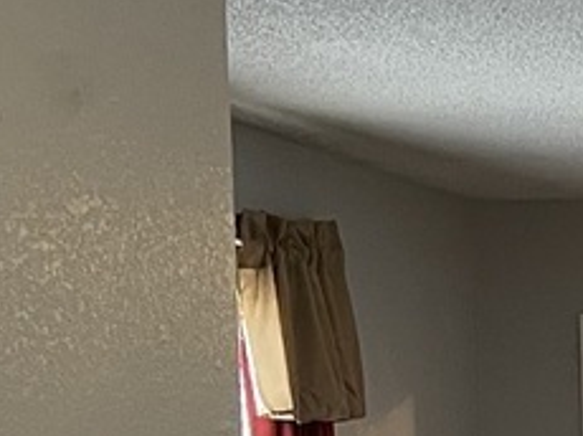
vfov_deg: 8.7
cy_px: 826
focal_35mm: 163
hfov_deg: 11.4
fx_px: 2742
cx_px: 991
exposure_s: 1/60
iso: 200
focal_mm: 5.7
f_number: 1.5
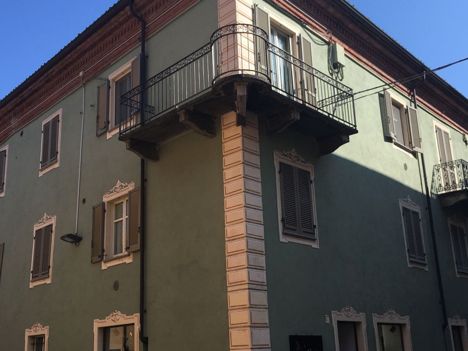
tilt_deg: +15.4
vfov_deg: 34.3
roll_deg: +2.2
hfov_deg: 44.8
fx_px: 568
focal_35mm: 42
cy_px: 180
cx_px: 234
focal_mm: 4.15
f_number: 2.2
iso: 25
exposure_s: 1/999
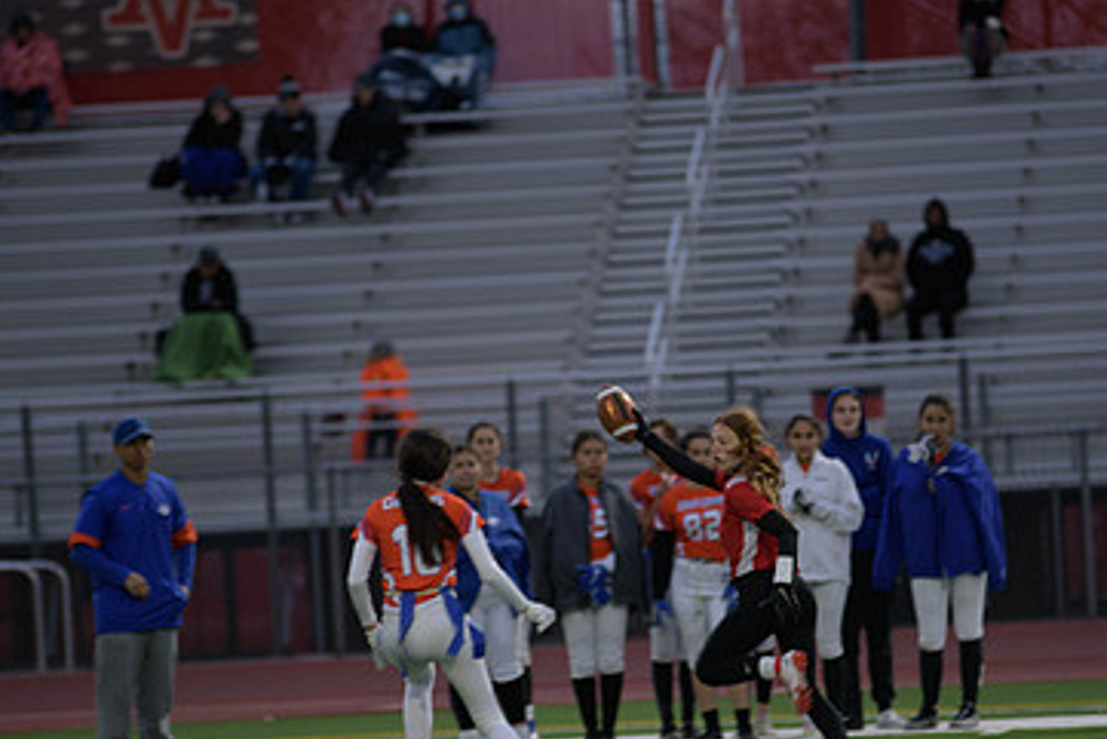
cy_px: 517
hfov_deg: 6.4
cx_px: 638
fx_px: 9874
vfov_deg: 4.3
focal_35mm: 321
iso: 280
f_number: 2.8
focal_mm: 200
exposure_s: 1/200
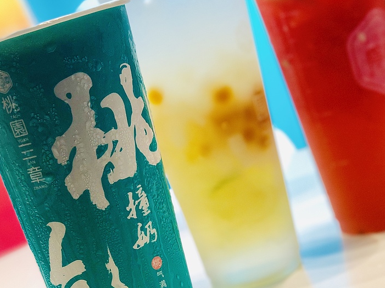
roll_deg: +18.7
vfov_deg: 15.5
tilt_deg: -8.3
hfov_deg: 20.7
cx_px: 200
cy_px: 153
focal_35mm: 95
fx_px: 1056
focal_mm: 6
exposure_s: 1/50
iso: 40
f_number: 2.4
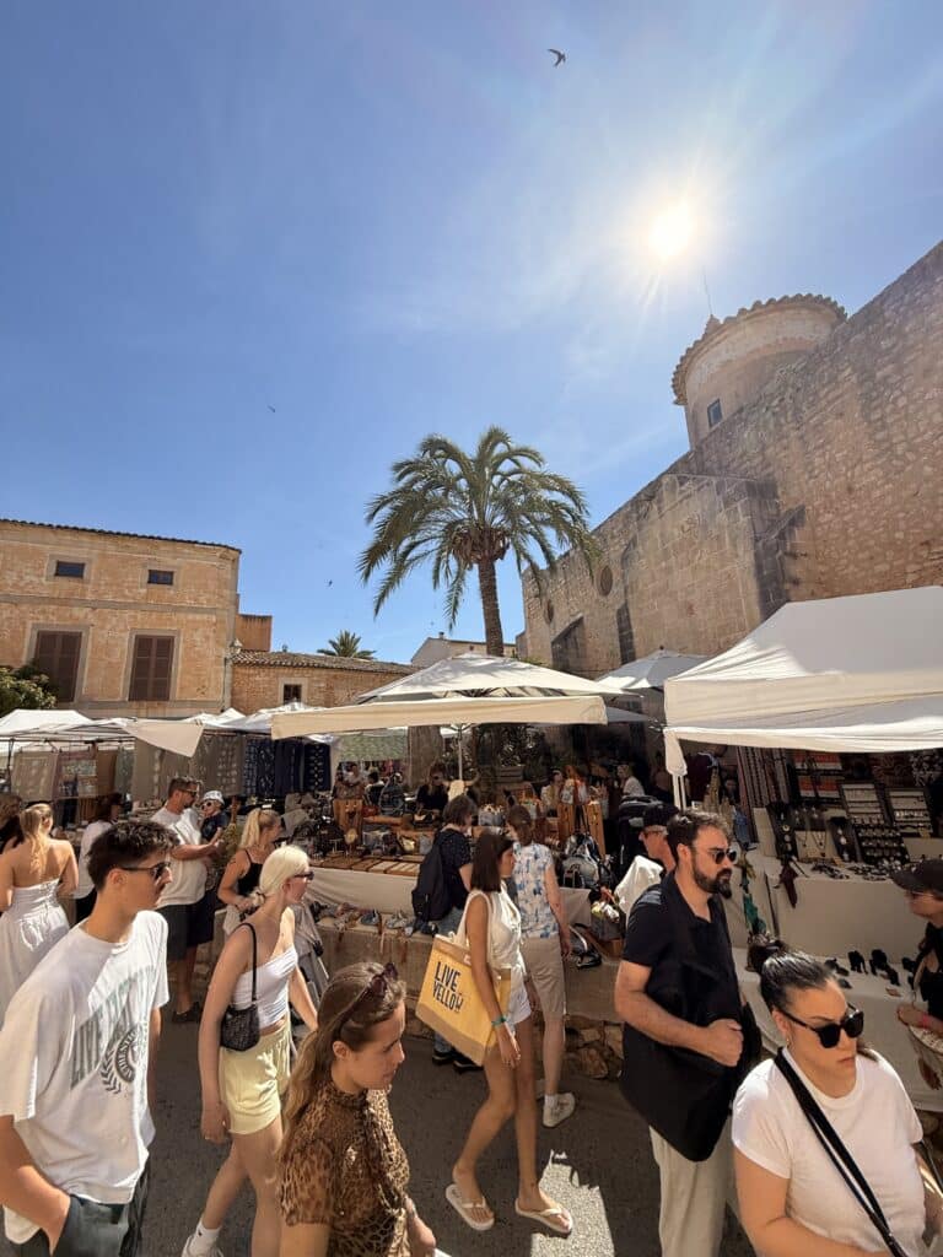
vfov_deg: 102.1
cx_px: 472
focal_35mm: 14
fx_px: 509
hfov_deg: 85.7
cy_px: 628
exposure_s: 1/2506
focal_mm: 2.22
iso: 50
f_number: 2.2
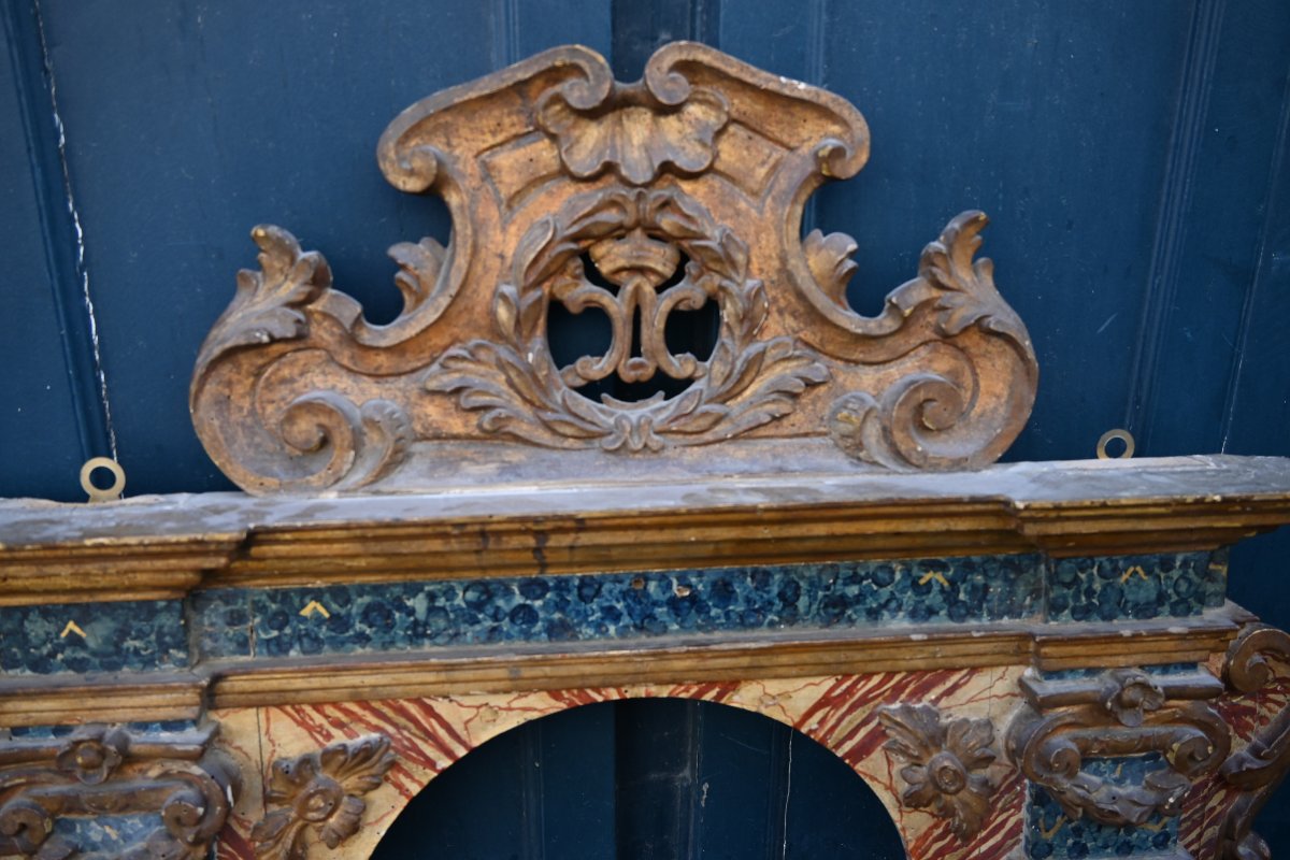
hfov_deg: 63.2
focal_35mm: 29
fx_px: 1048
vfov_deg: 44.6
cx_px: 645
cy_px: 430
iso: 200
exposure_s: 1/250
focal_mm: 19.5
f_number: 4
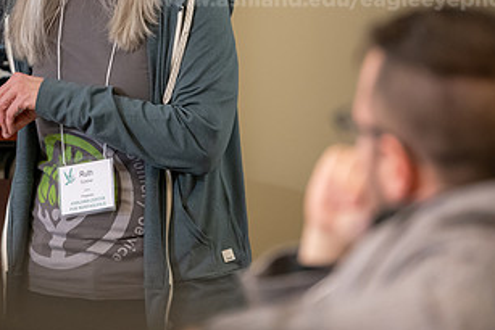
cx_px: 82
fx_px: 4801
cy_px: 33
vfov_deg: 3.9
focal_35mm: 349
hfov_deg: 5.9
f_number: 3.2
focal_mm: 185
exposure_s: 1/160
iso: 1600
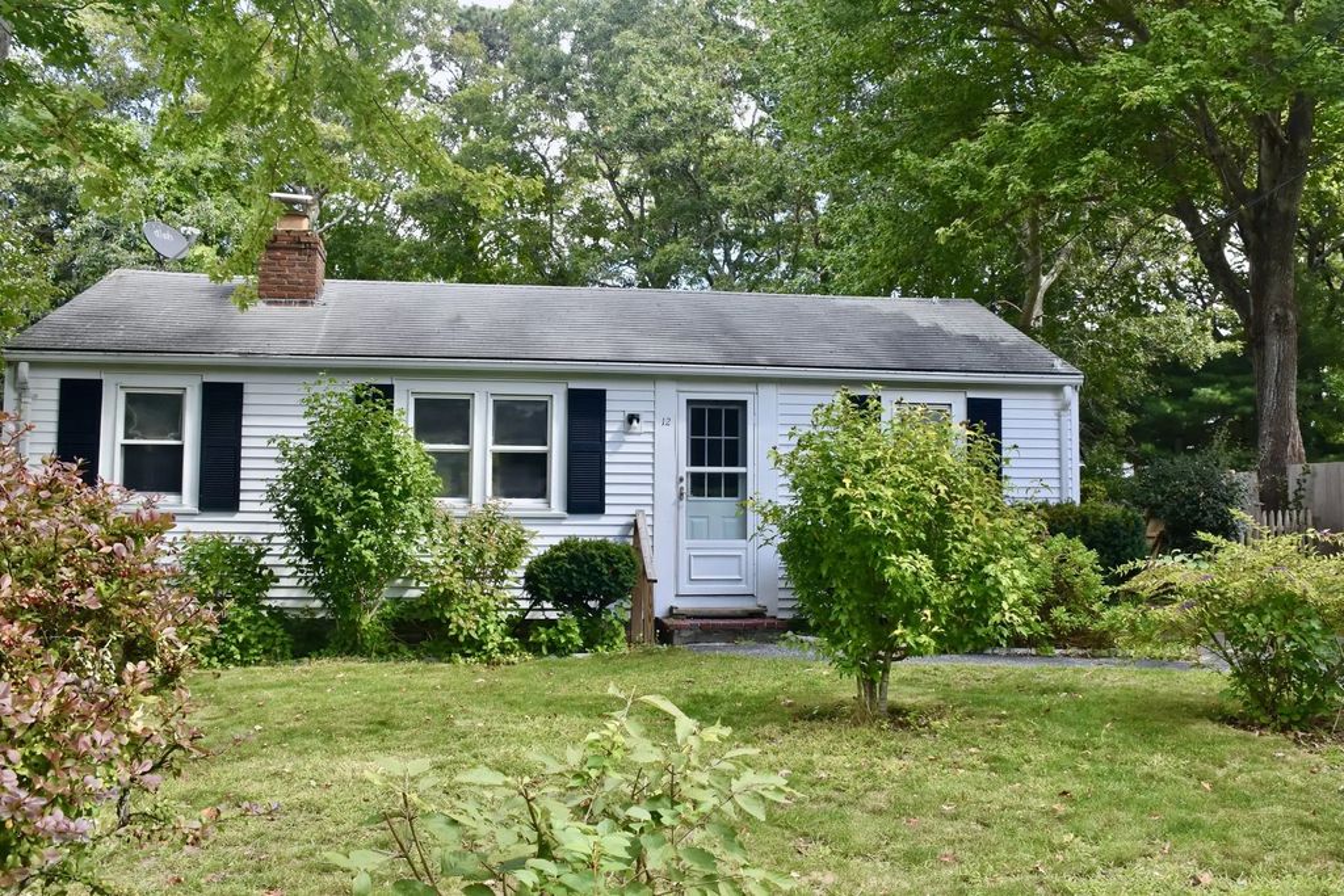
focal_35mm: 33
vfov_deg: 40.0
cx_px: 672
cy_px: 448
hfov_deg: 57.2
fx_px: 1232
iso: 800
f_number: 8
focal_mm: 22
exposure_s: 1/250
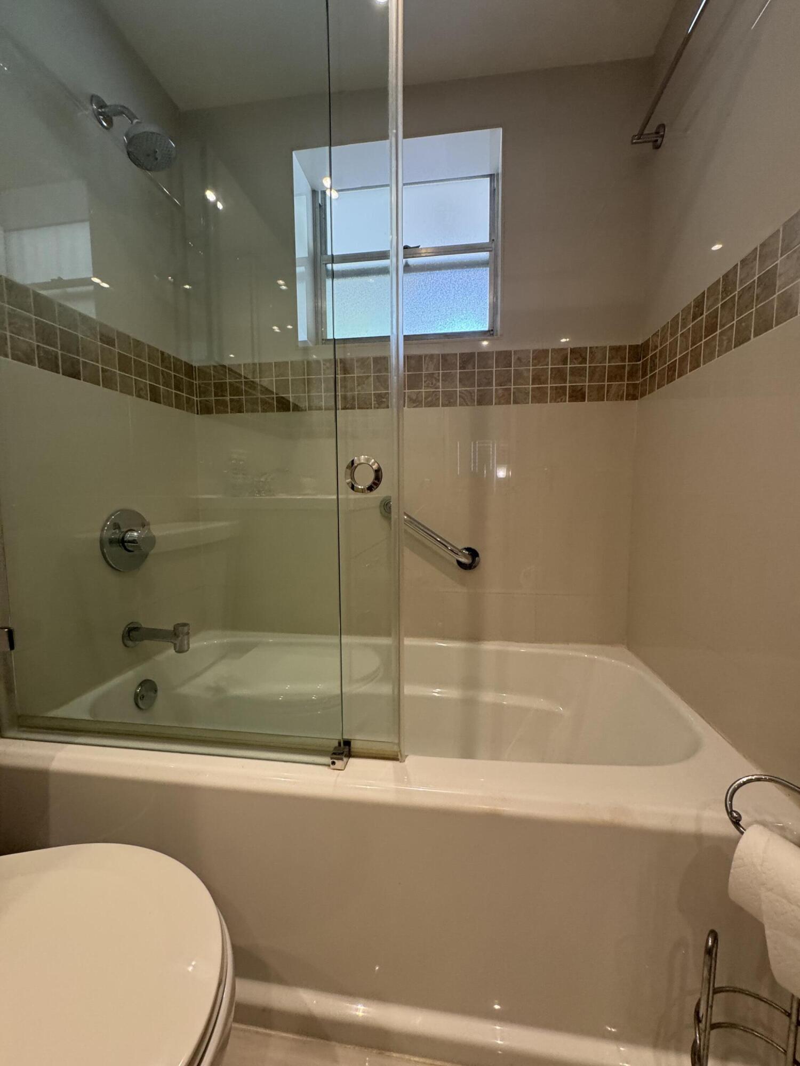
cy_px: 533
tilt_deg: -5.1
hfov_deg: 85.7
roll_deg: -0.6
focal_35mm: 14
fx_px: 431
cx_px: 400
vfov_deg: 102.1
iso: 250
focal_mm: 2.22
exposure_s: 1/120
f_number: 2.2
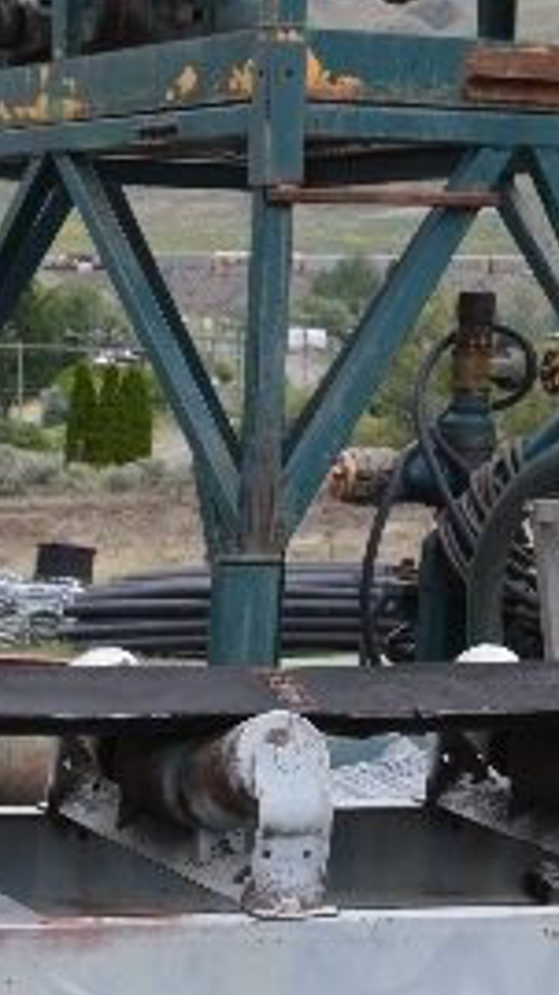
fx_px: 3695
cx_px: -248
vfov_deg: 15.0
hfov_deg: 8.5
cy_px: 1052
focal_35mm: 140
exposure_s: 1/160
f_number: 6.3
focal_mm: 24
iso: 100
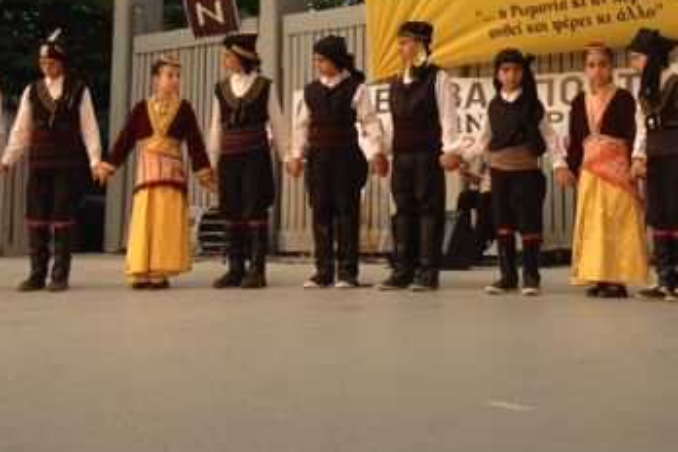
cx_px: 429
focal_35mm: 67
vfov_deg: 19.7
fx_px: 1262
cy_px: 6
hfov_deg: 29.9
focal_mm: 4.28
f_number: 2.4
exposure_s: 1/120
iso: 80
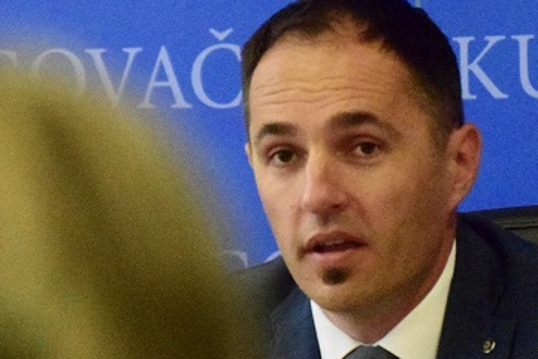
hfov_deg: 2.9
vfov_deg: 2.0
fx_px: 10460
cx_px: 412
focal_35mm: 700
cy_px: 195
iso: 12800
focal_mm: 210
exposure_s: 1/640
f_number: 5.3
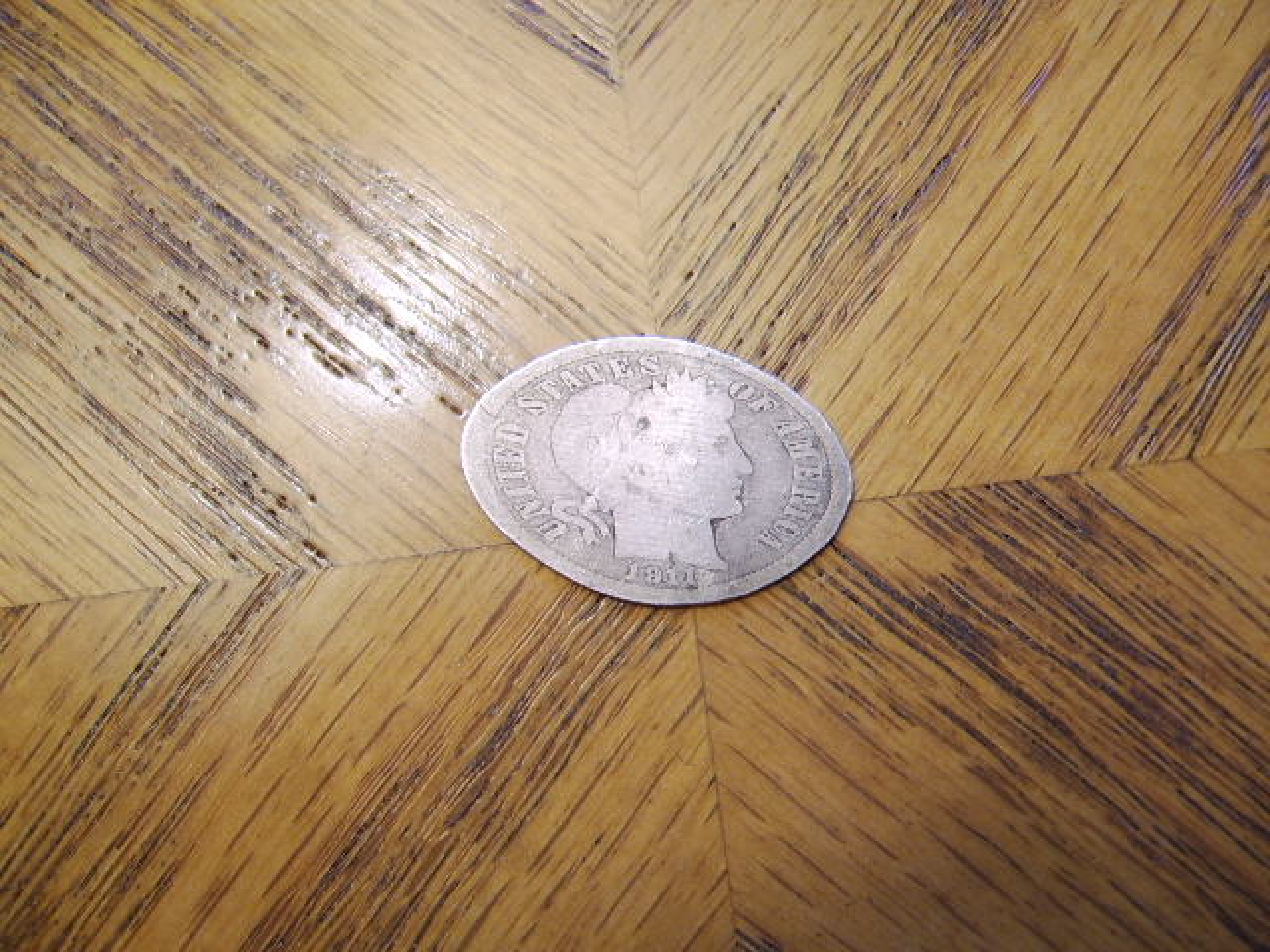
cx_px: 635
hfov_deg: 58.4
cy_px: 476
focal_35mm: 31
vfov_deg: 45.4
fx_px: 1137
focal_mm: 8.13
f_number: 2.7
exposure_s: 1/23
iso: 71
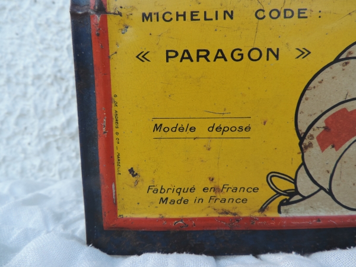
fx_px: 247
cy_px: 134
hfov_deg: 71.6
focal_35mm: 24
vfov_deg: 56.8
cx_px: 178
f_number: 3
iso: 80
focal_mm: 4.3
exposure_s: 1/200
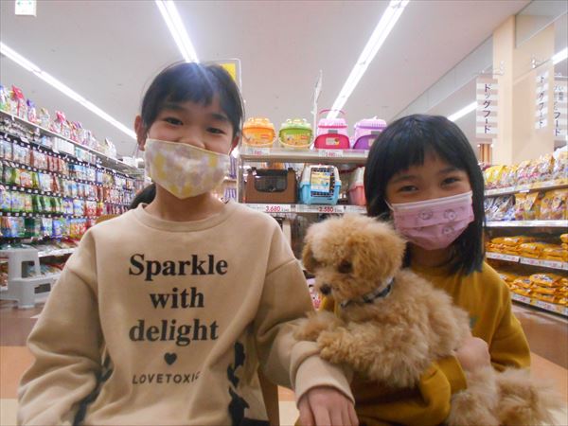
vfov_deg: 46.8
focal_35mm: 30
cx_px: 284
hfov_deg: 60.0
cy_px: 213
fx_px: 492
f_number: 3.4
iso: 800
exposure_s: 1/125
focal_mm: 5.1
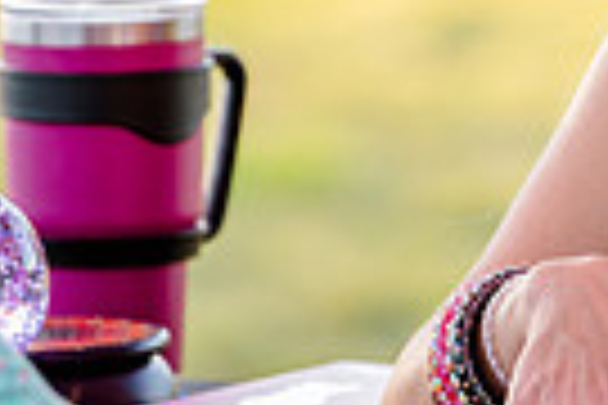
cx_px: 491
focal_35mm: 685
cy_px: -56
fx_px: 11568
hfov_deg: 3.0
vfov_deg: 2.0
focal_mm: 160
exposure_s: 1/200
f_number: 2.8
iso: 200
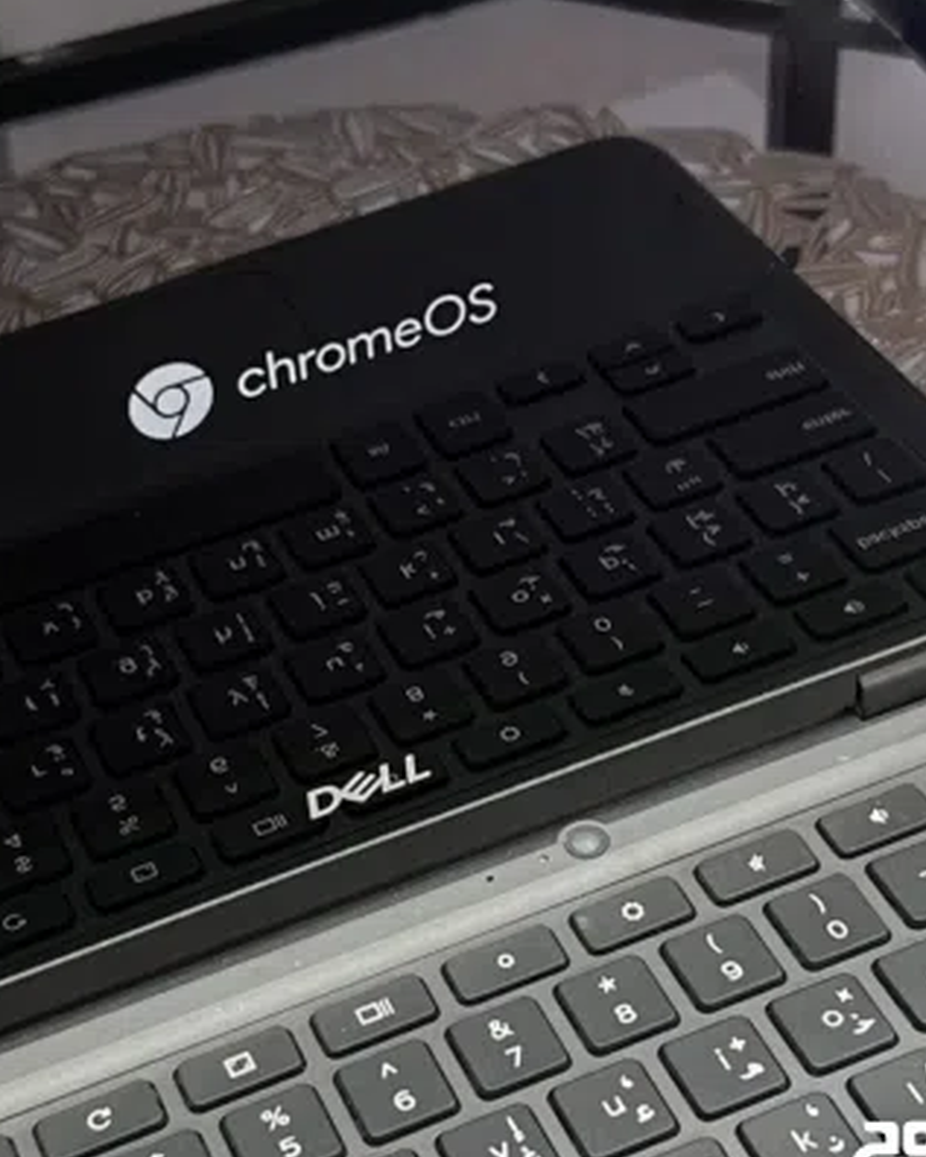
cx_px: 412
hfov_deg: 36.5
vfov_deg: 44.6
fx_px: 1404
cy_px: 672
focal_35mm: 41
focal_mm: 5.7
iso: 500
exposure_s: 1/33
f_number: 1.5
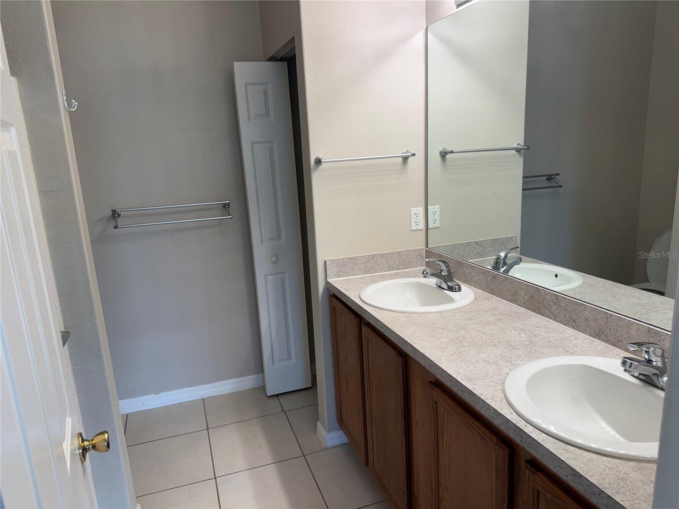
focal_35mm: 24
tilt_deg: -13.3
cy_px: 254
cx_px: 340
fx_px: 471
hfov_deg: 71.6
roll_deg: +2.6
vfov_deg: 56.8
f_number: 1.78
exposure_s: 1/120
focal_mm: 6.76
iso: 64
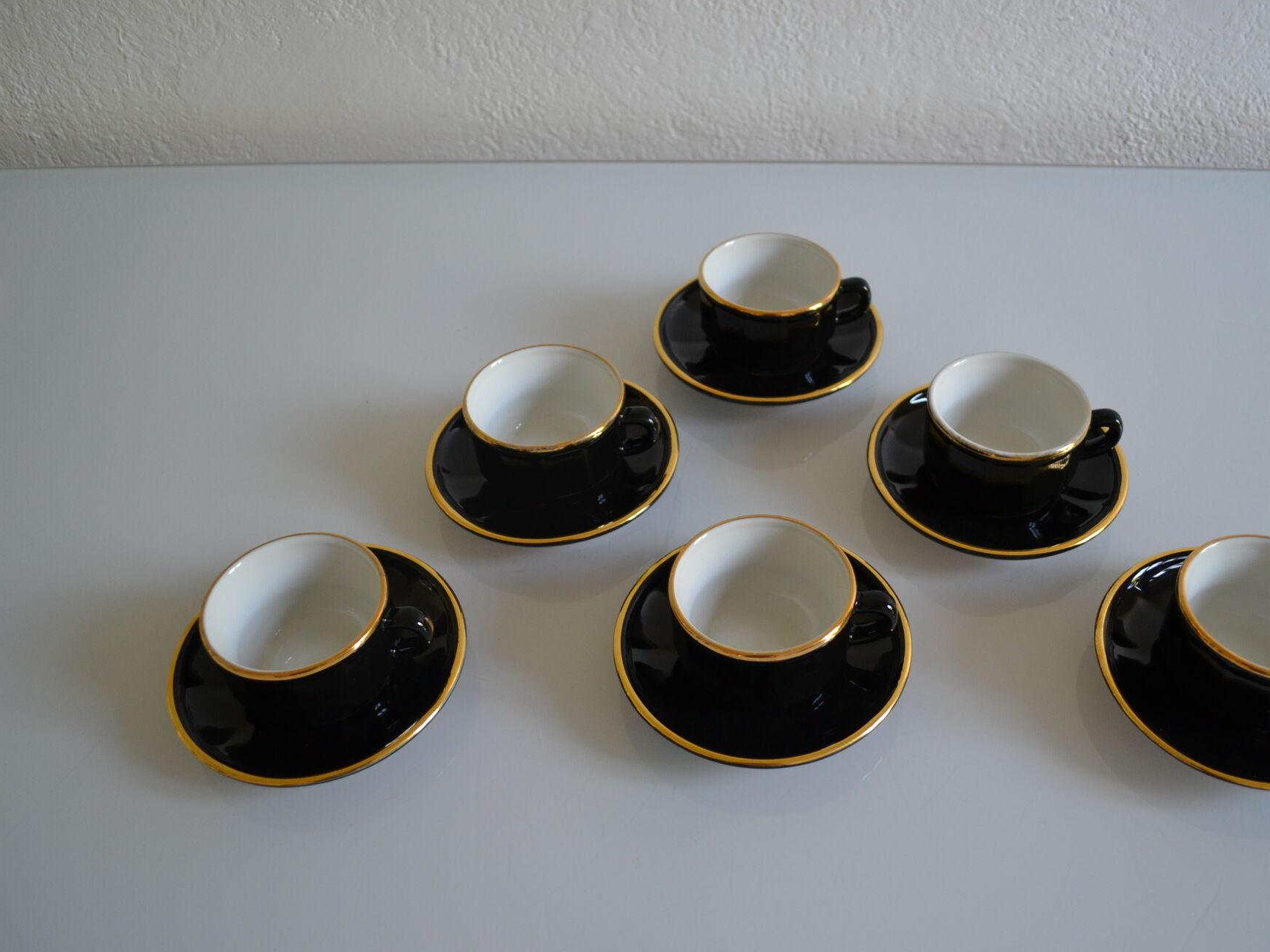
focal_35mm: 30
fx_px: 1101
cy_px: 479
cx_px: 707
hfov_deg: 59.8
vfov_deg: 46.8
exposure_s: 1/40
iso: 400
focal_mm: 18
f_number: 3.5
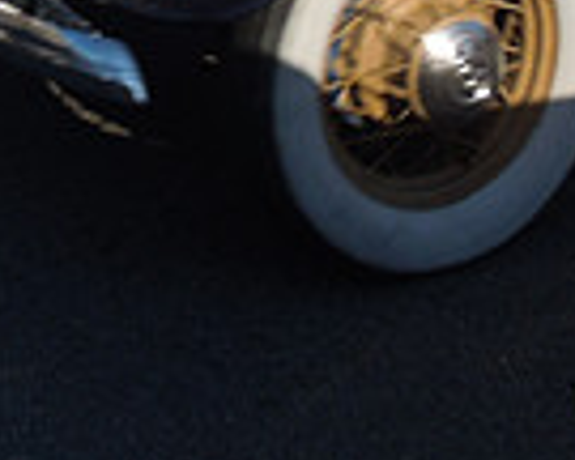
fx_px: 1787
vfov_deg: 13.4
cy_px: -326
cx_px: -72
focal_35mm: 105
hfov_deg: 17.6
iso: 100
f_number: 6.6
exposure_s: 1/500
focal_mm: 4.5
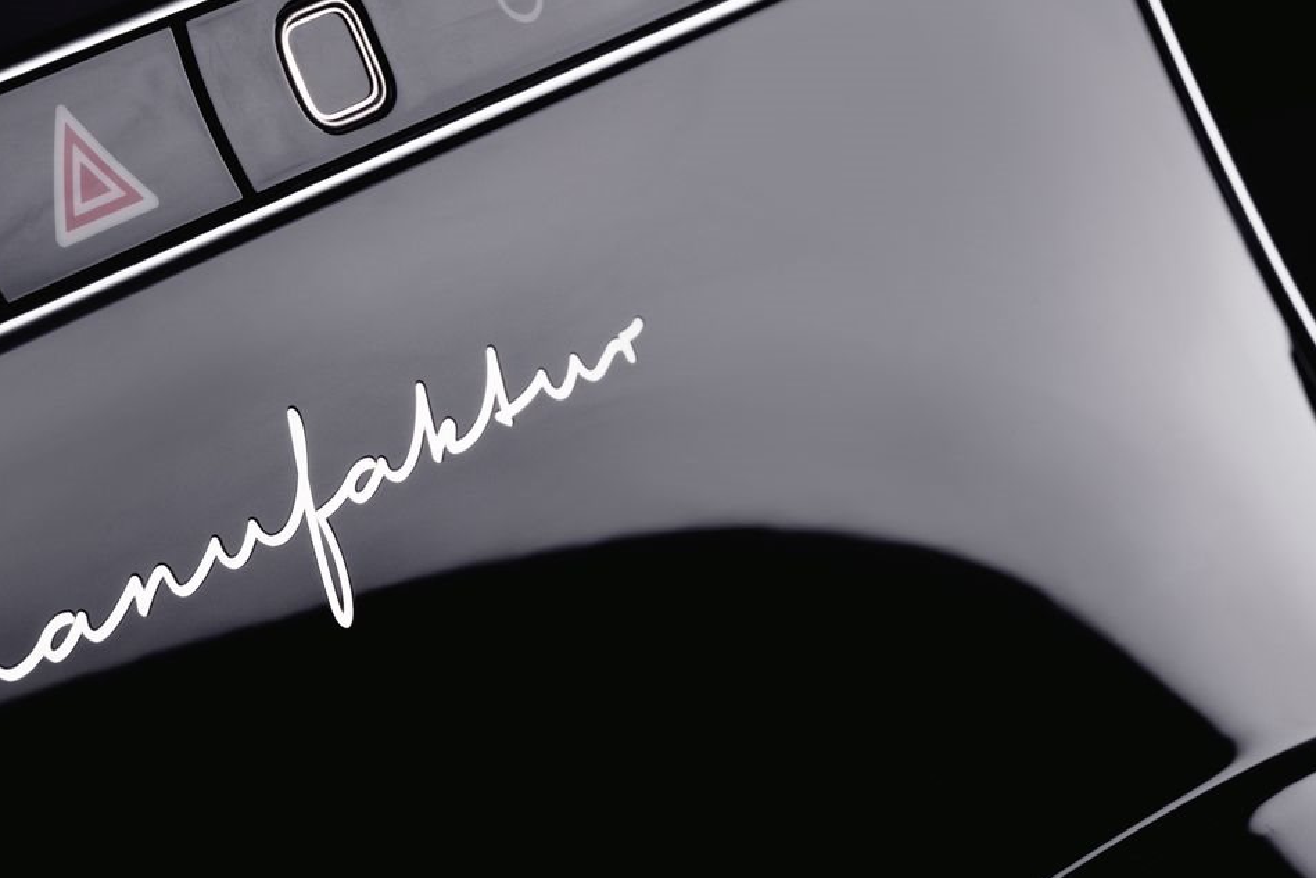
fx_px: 4314
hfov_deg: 17.2
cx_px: 298
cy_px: 604
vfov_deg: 11.6
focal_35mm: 118
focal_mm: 70
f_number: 18
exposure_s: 1/125
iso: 800
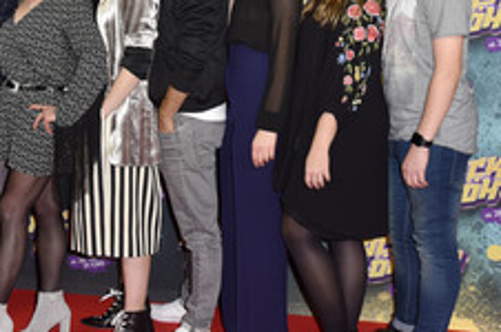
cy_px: 84
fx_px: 889
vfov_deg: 21.0
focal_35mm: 64
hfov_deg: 30.3
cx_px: 63
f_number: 5.6
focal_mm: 32
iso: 800
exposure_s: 1/200
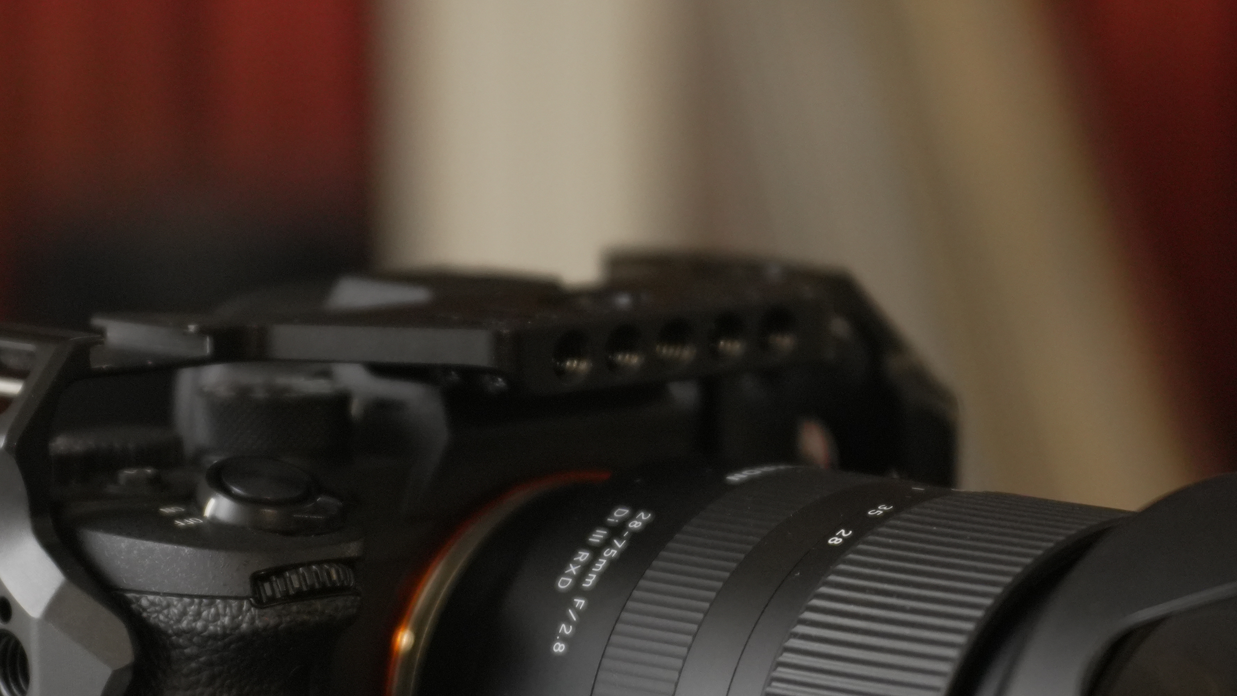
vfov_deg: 6.3
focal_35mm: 193
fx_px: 6330
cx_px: 702
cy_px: 664
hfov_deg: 11.2
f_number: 2.8
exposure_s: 1/80
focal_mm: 70
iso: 1600
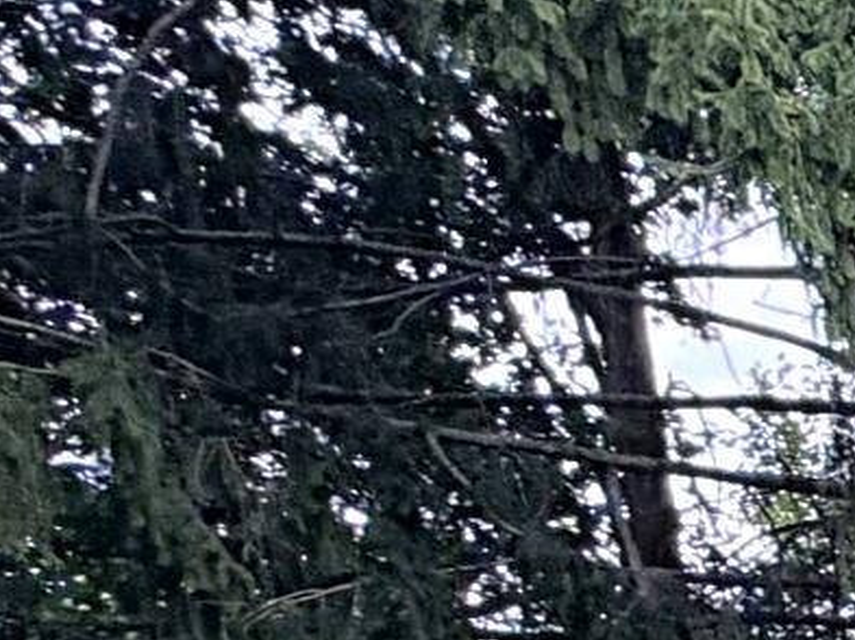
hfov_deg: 10.8
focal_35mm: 107
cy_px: 1456
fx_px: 2640
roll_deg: -0.5
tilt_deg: -7.7
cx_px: 2669
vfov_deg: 11.7
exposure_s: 1/121
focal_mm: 2.22
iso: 160
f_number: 2.2
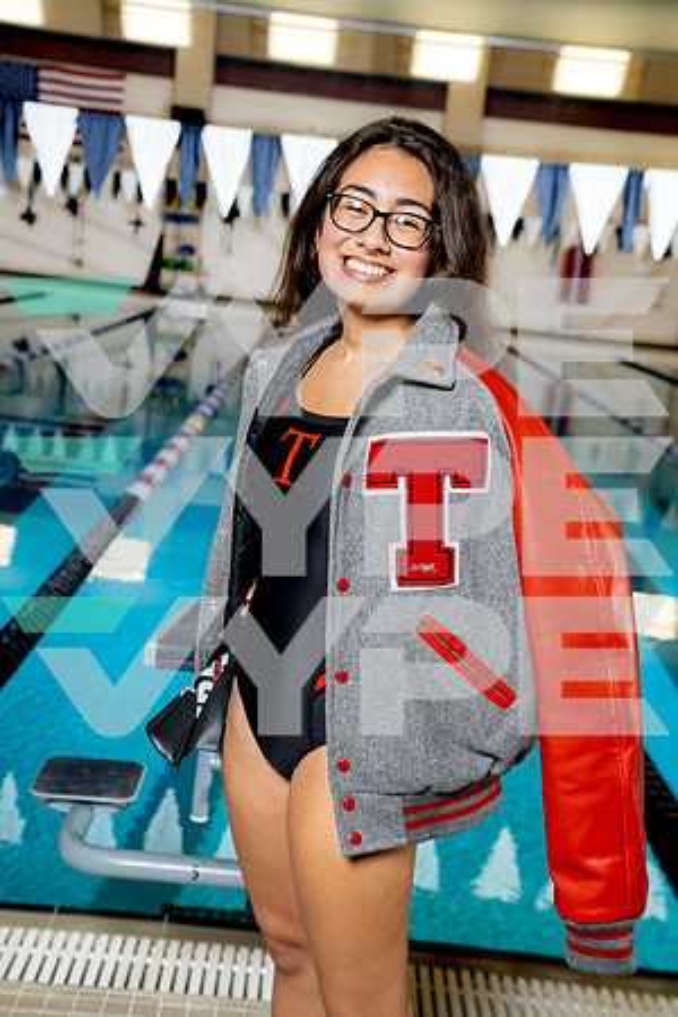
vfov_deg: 40.3
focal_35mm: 49
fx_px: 1384
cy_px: 508
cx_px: 339
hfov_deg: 27.5
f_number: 5.6
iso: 320
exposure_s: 1/250
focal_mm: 49
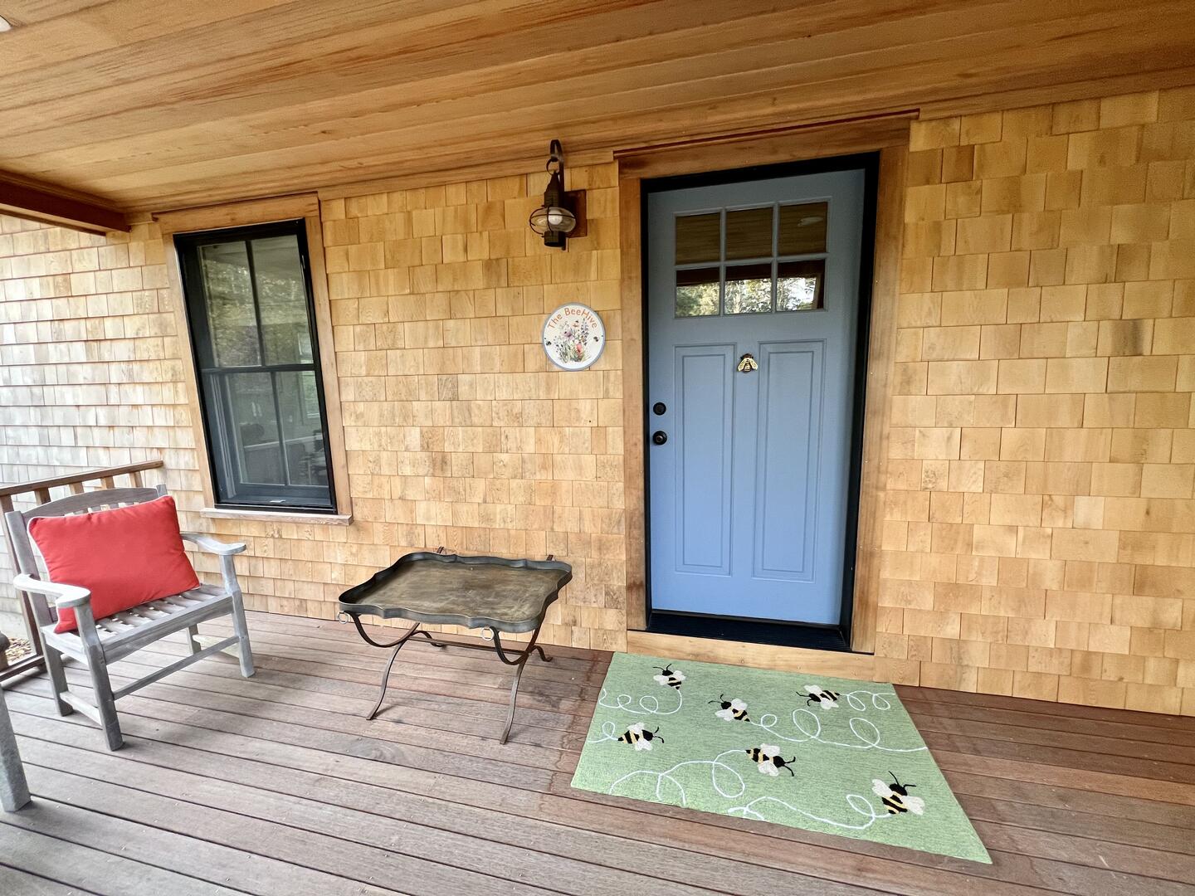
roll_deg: +1.3
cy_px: 448
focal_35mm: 13
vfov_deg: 89.9
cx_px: 598
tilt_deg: -8.9
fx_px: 449
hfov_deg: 106.2
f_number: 1.8
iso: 125
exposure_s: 1/99
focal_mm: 1.57
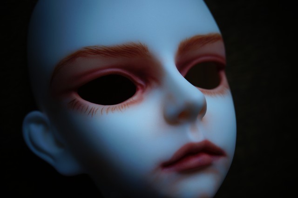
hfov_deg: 33.4
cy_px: 99
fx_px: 496
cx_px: 149
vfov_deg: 22.6
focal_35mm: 60
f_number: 8
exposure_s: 1/160
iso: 100
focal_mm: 40
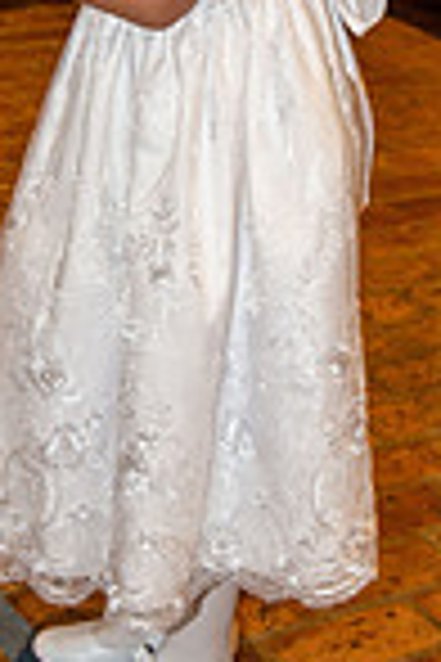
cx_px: 268
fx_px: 2131
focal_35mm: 116
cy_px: -45
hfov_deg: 11.8
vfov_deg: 17.1
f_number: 5
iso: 1600
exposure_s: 1/125
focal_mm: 38
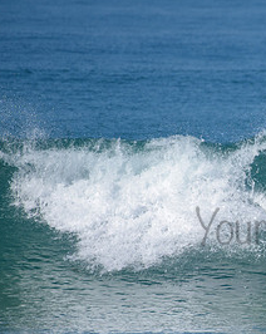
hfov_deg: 1.5
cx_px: 325
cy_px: 215
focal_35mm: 1025
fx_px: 10110
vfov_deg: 1.9
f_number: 5.6
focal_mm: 500
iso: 250
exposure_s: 1/2000
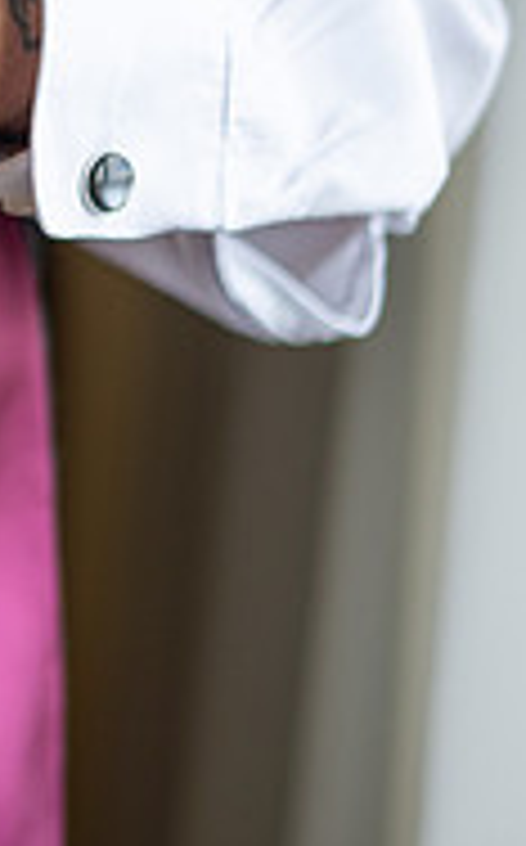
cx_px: -674
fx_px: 3980
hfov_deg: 7.2
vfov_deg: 12.0
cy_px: -2
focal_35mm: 173
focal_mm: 55
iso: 100
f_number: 1.8
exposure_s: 1/800
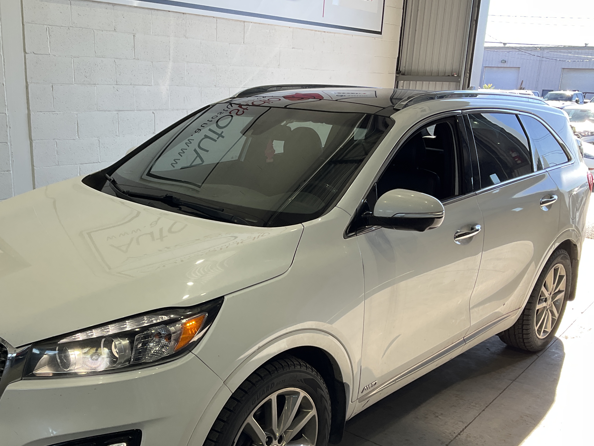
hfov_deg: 48.7
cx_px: 241
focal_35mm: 38
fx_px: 652
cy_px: 287
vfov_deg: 37.4
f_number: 1.8
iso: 16
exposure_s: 1/132
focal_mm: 3
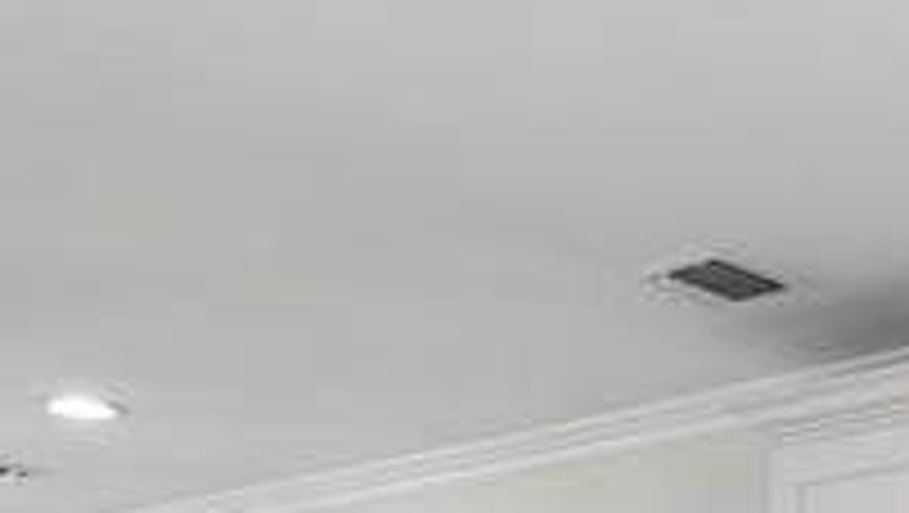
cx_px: 1107
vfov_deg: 12.6
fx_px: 2050
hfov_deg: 22.8
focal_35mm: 85
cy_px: 1012
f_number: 8
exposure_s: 1/15
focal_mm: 16
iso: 400
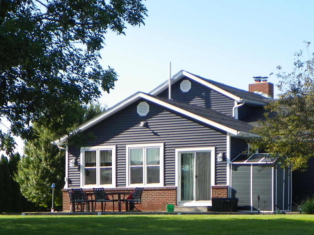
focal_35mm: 97
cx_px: 160
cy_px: 211
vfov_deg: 15.1
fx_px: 880
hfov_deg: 20.2
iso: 64
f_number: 3.2
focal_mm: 7.9
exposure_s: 1/400
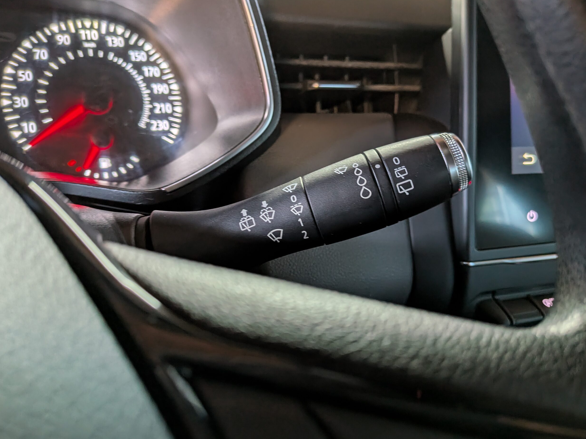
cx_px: 297
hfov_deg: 69.4
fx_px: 423
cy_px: 222
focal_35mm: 25
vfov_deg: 54.9
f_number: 1.7
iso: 108
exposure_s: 1/50
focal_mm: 4.53
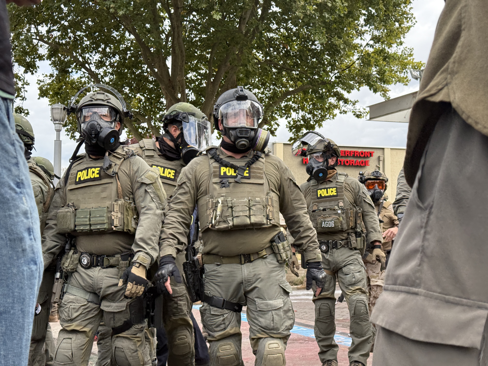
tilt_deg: +2.0
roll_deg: +2.2
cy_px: 183
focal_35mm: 48
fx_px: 677
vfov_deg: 30.3
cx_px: 244
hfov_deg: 39.7
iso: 80
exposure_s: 1/810
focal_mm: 6.76
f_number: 1.78
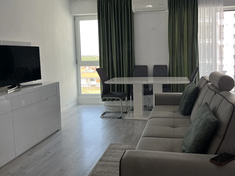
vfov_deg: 42.7
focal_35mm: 33
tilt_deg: -4.5
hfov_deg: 55.1
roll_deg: +1.9
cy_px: 71
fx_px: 224
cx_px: 135
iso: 40
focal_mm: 5.1
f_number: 1.6
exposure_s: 1/122
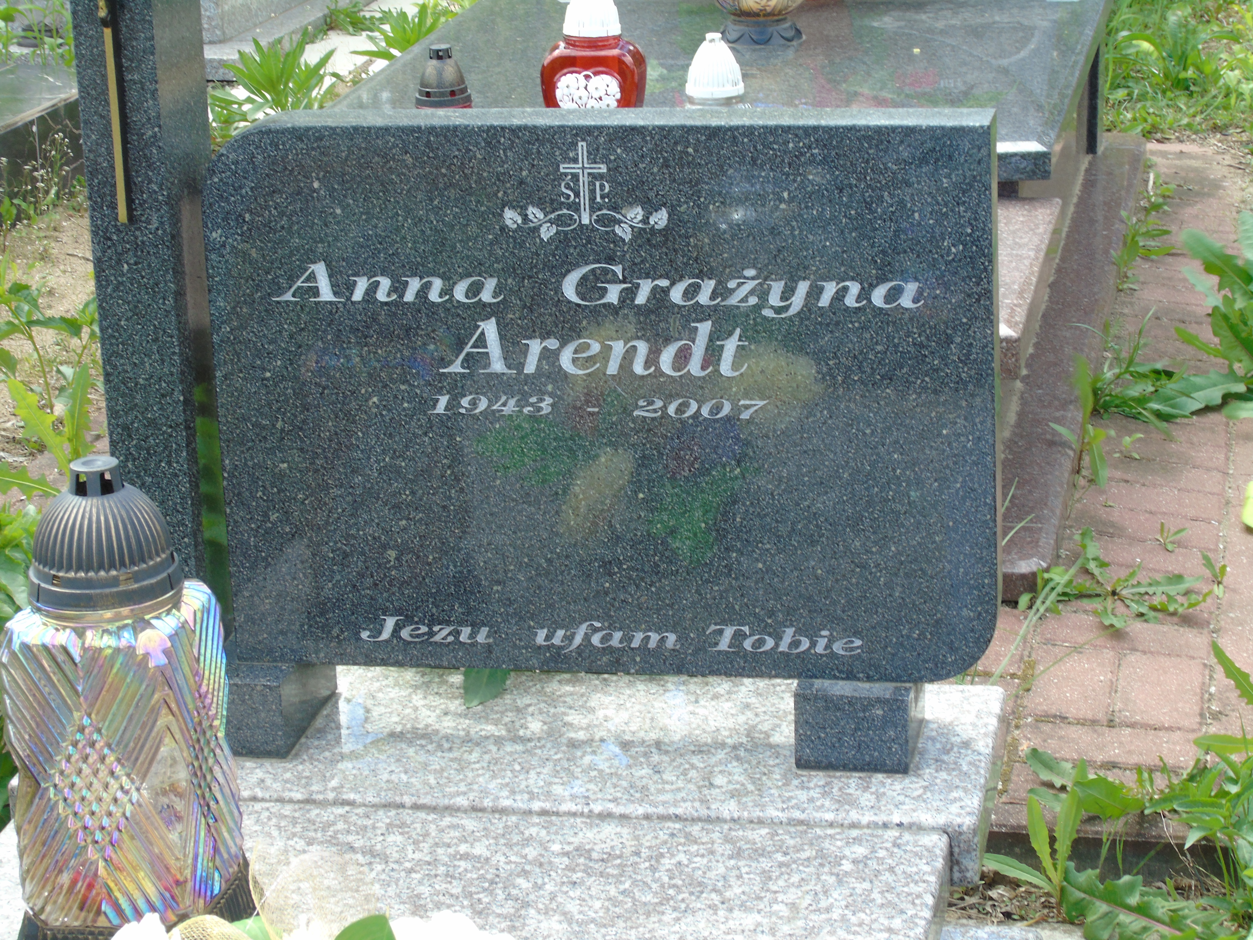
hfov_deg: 23.8
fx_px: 2968
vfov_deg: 18.0
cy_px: 470
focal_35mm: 82
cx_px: 626
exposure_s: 1/30
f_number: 7.2
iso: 80
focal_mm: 15
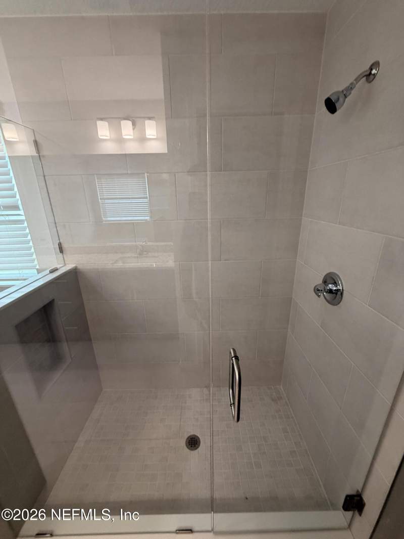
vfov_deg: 102.1
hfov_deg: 85.7
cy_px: 270
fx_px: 218
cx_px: 202
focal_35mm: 14
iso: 160
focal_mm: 2.22
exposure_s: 1/60
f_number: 2.2
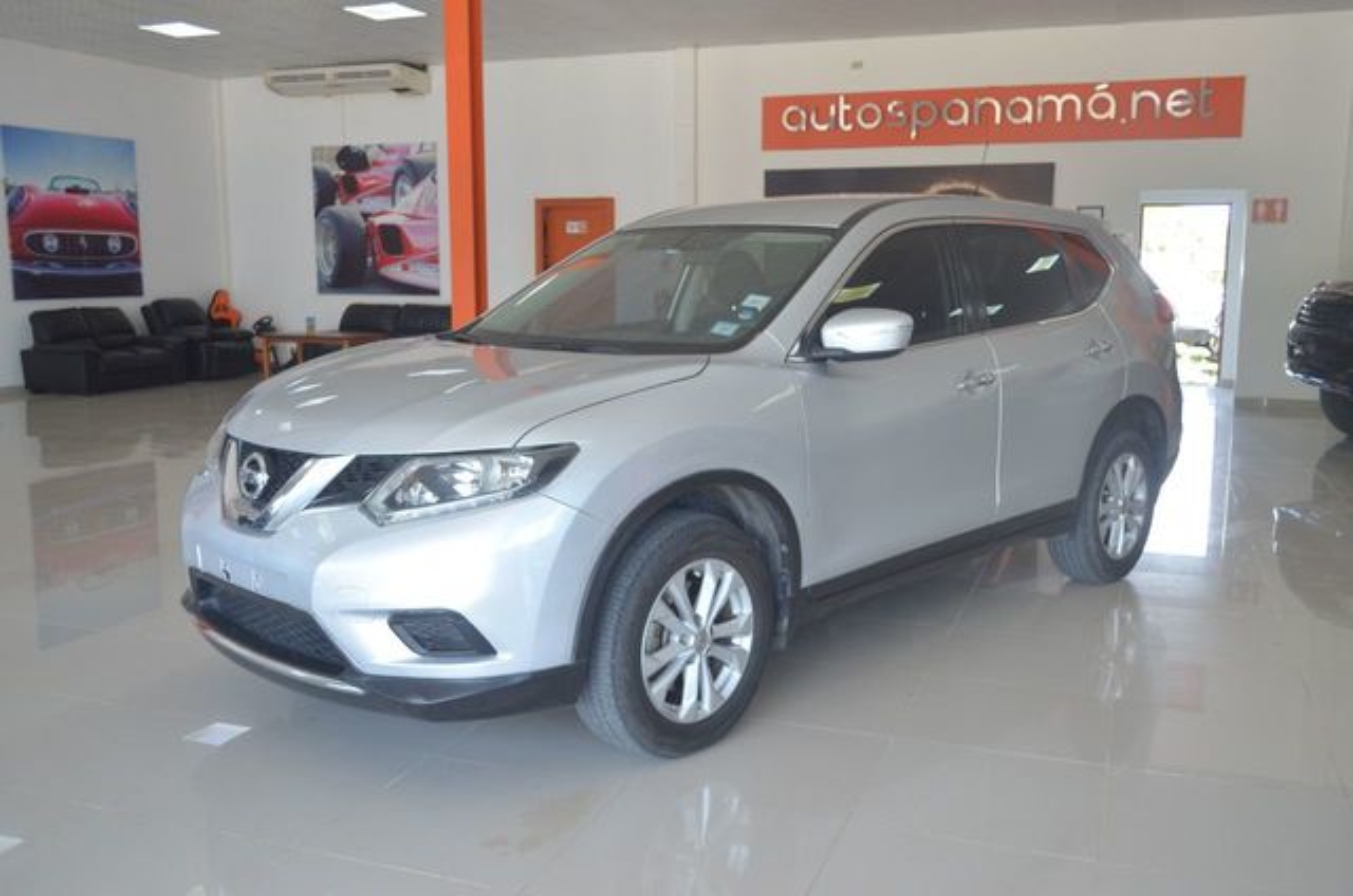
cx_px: 676
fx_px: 1238
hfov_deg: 57.3
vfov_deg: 39.8
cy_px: 448
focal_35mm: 33
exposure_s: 1/160
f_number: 3.8
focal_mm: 22
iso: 500
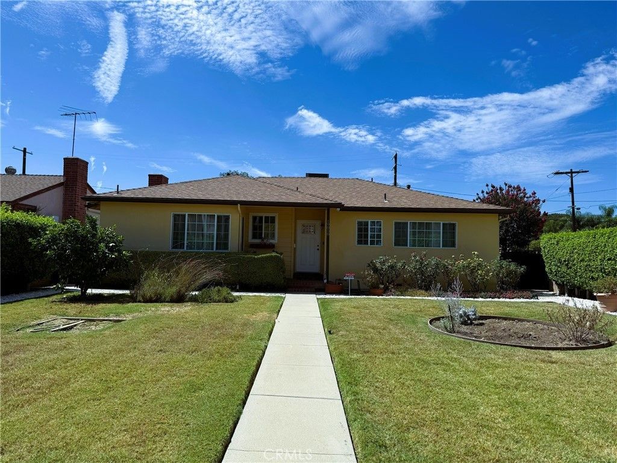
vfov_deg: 56.8
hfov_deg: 71.6
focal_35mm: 24
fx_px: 428
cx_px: 308
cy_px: 232
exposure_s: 1/6173
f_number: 1.78
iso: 80
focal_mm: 6.76
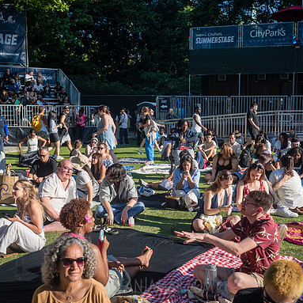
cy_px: 152
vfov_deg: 37.6
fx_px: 446
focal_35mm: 45
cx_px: 172
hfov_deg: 37.5
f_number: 4
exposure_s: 1/3200
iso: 500
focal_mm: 35
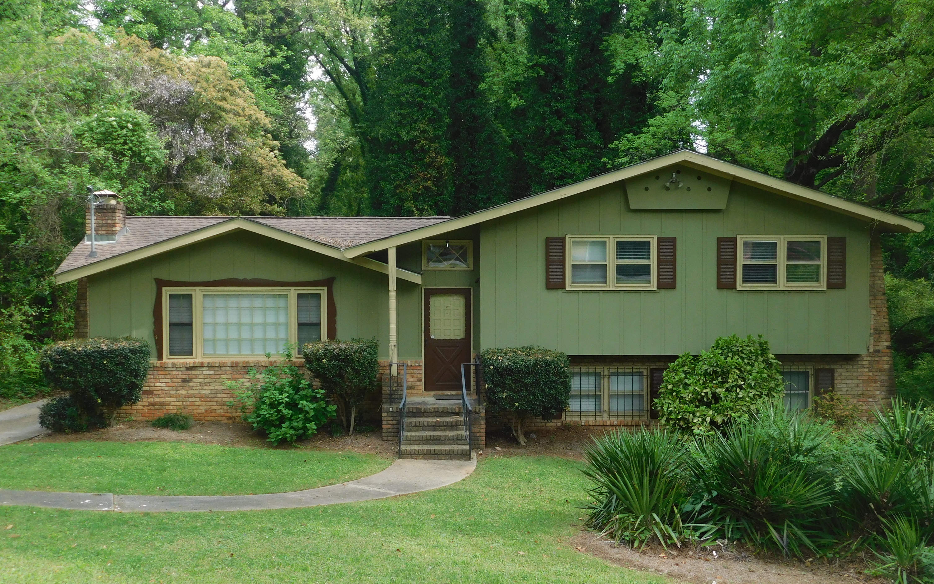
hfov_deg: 50.4
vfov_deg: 32.8
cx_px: 462
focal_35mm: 39
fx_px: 993
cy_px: 301
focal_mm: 6.3
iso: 160
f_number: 3.5
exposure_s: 1/250
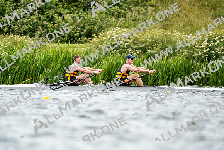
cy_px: 75
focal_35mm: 600
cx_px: 112
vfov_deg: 2.3
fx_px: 3734
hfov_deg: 3.4
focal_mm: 600
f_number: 6.3
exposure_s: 1/2000
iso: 500
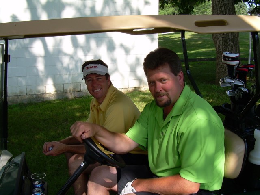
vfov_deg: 37.7
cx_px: 130
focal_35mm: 38
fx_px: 285
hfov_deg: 49.0
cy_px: 98
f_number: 4.6
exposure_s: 1/149
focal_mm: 6.3
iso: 50
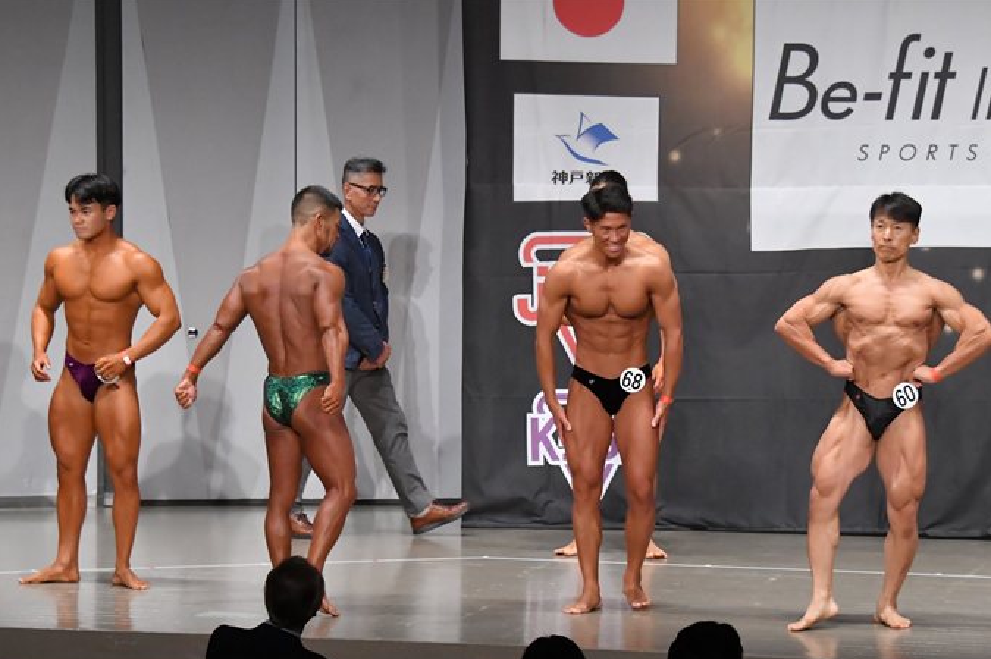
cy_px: 373
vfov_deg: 8.8
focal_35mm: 155
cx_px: 519
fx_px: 4264
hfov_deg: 13.3
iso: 6400
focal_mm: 90
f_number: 5.6
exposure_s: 1/400
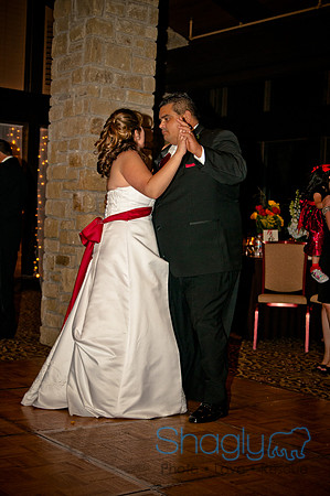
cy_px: 248
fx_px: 827
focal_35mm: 60
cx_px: 165
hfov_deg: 22.6
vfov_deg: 33.4
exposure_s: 1/200
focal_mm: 40
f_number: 3.2
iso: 400
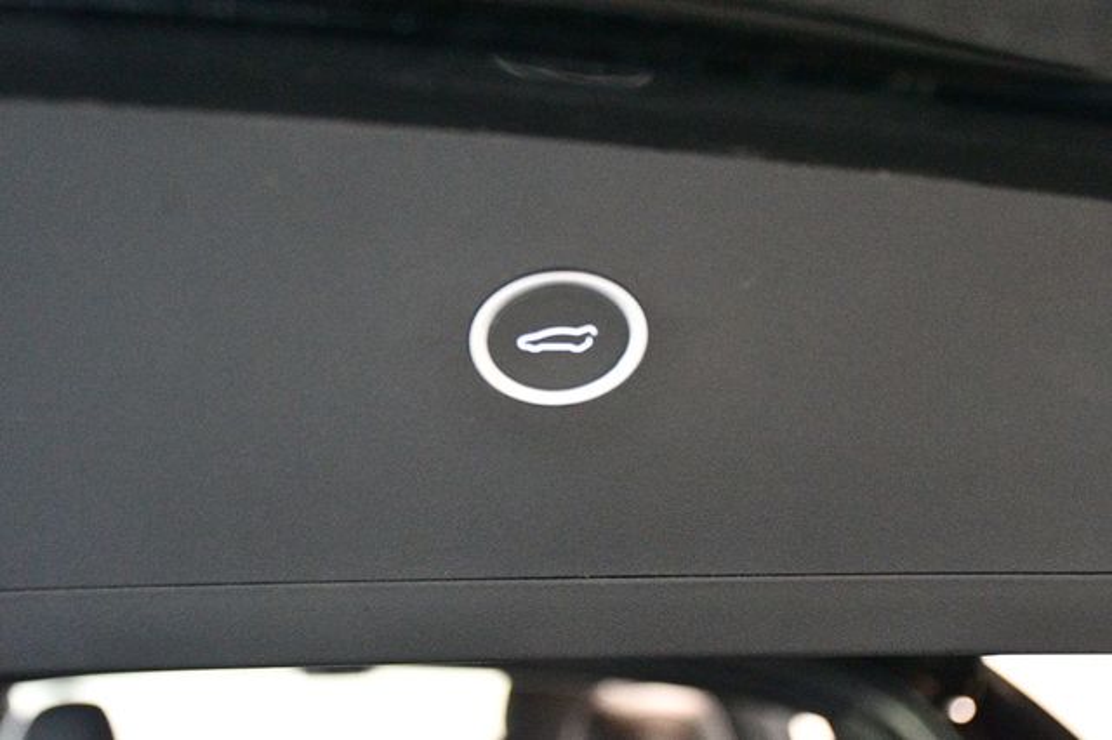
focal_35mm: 52
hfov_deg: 38.2
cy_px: 370
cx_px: 556
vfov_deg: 26.0
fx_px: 1605
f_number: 4.2
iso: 12800
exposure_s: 1/60
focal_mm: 35
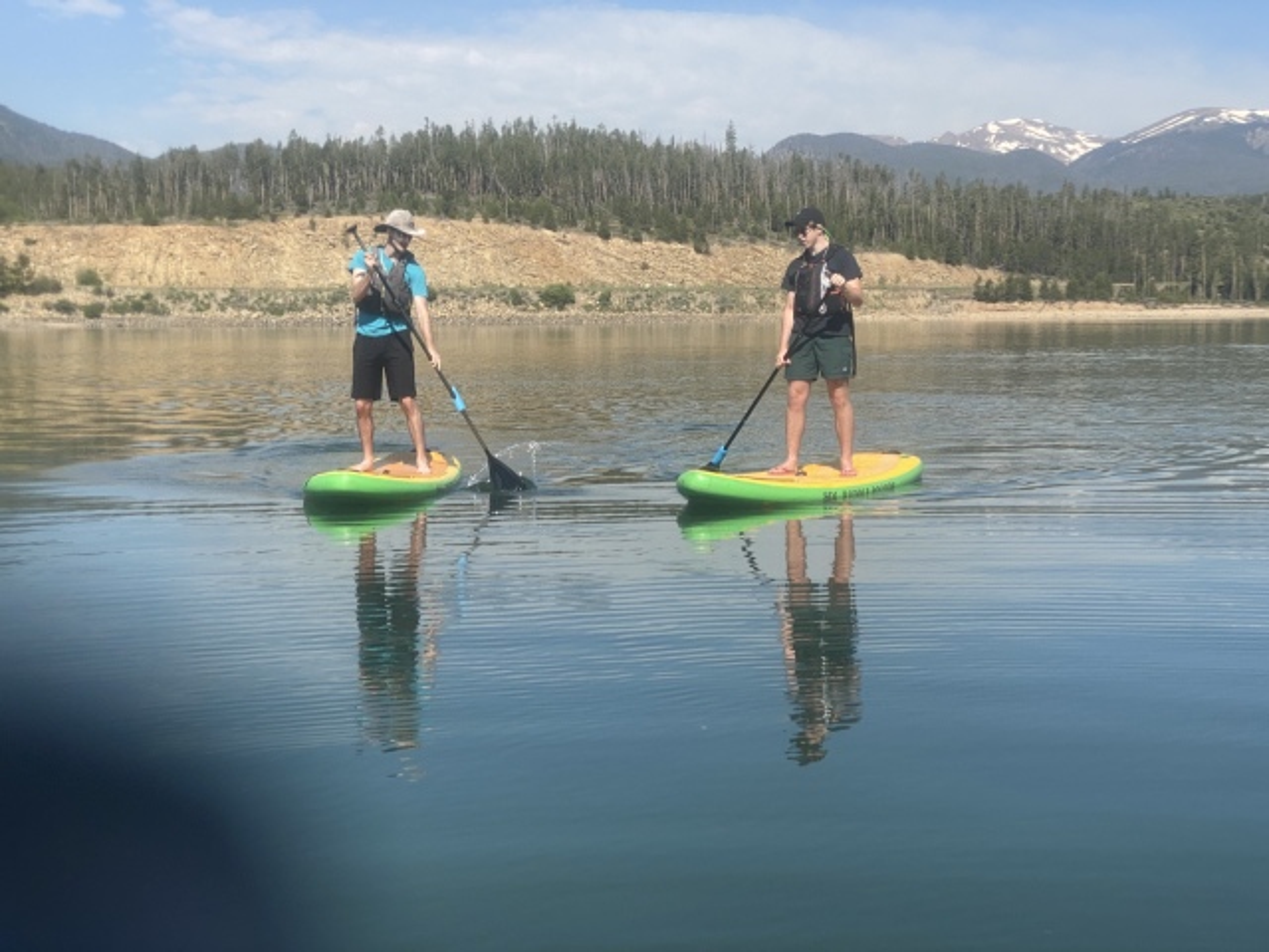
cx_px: 634
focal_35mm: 52
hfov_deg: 36.8
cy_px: 476
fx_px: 1906
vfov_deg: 28.0
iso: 20
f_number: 2
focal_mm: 6
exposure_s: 1/1332
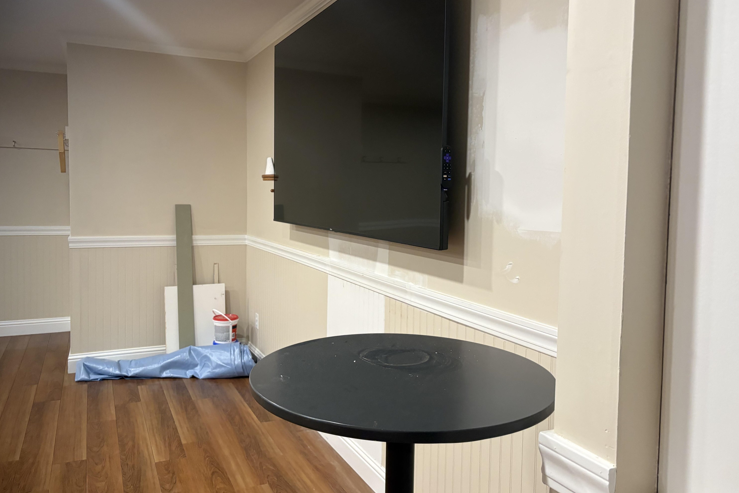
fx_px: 575
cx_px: 358
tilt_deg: -2.3
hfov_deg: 65.5
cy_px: 222
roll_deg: -1.1
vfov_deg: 46.3
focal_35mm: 28
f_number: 1.6
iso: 200
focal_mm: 5.96
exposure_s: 1/60
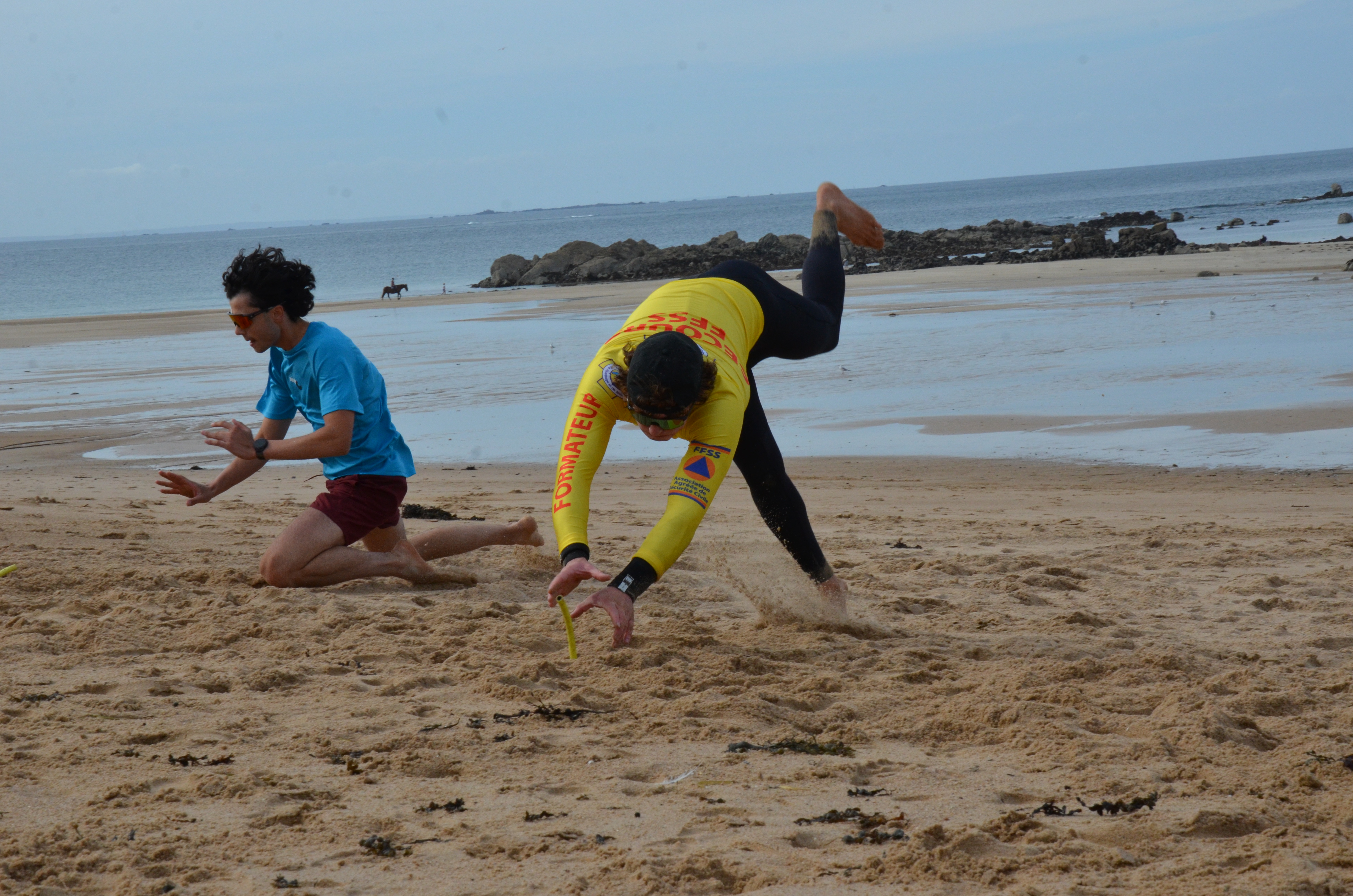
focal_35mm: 87
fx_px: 3263
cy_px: 448
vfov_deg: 15.6
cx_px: 676
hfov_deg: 23.4
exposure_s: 1/640
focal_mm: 58
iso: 800
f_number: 13
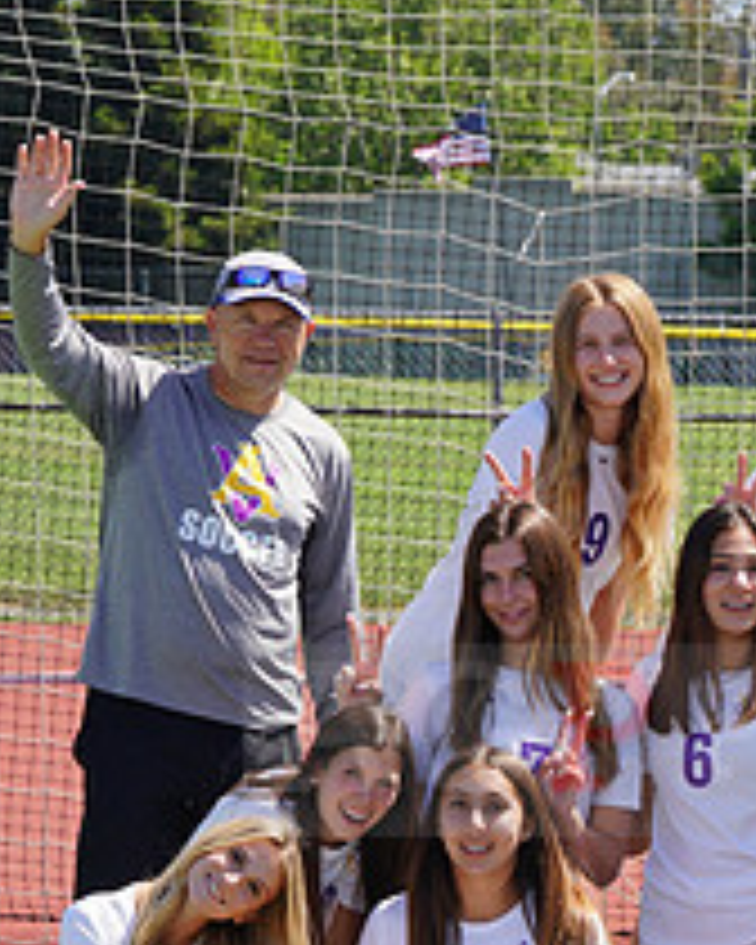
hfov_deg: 4.2
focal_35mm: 370
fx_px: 10348
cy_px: 702
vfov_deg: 5.2
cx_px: 999
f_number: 11
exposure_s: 1/250
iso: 200
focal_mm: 143
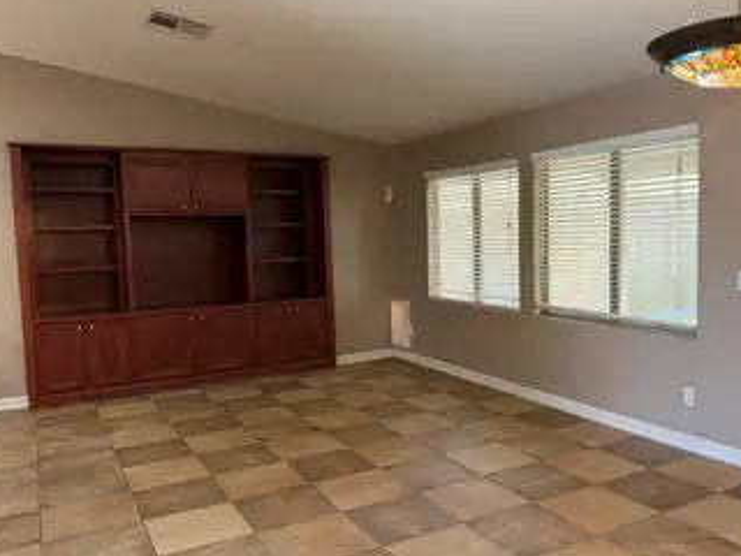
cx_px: 410
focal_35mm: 30
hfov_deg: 59.8
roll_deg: +1.9
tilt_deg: -4.9
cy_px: 278
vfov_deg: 46.8
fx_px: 642
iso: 250
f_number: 1.78
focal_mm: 6.76
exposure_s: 1/60
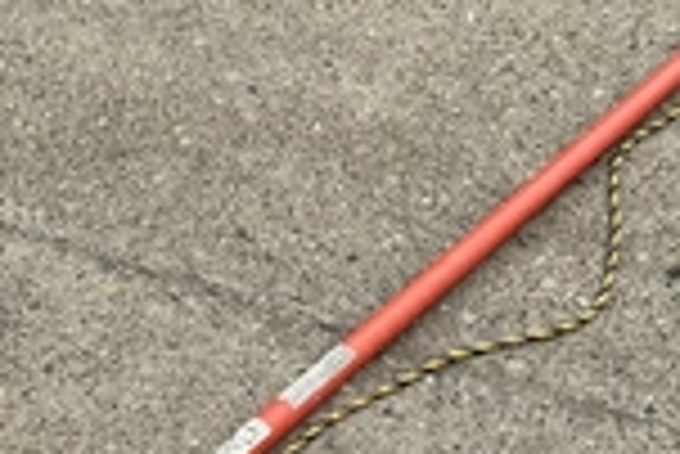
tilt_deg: -48.4
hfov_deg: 26.2
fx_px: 1456
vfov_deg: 17.5
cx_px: 270
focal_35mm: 77
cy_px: 423
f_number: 1.8
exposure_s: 1/1786
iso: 25
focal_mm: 3
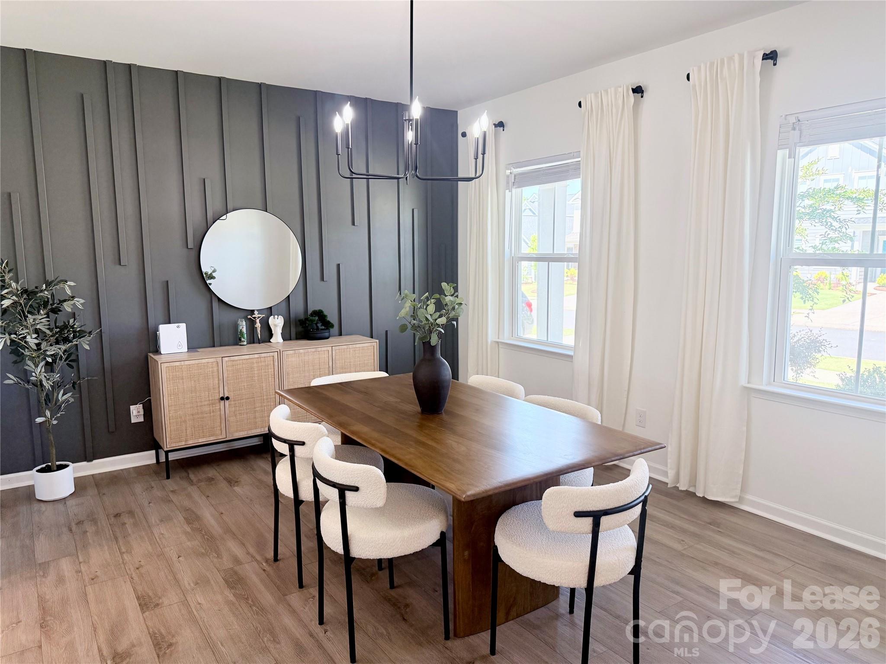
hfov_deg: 71.6
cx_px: 443
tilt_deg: -7.4
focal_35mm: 24
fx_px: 614
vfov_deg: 56.8
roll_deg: +0.4
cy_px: 332
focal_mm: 6.76
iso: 200
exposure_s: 1/200
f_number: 1.78
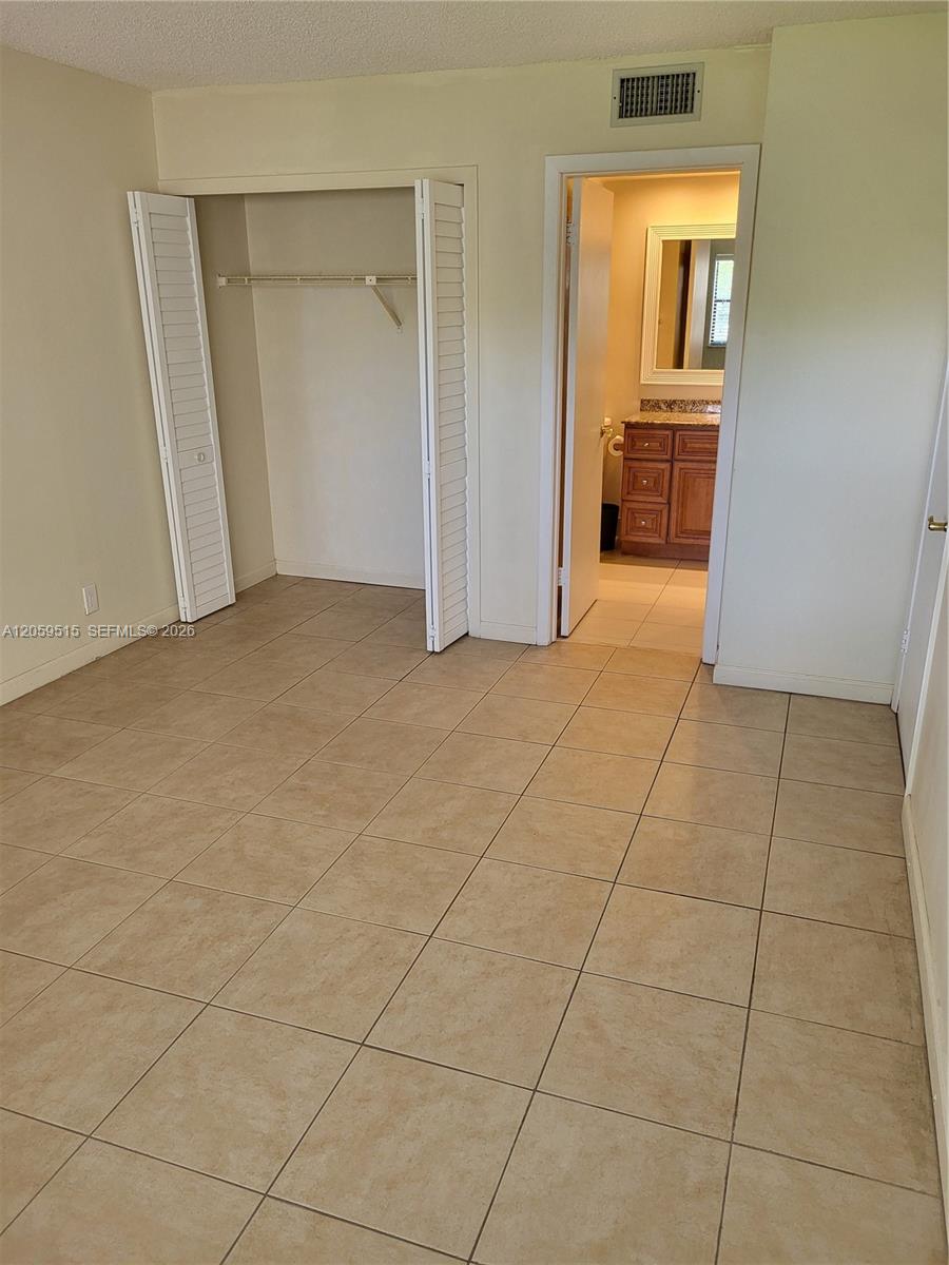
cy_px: 632
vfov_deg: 67.3
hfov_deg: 53.1
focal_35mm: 26
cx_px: 474
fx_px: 950
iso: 250
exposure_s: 1/120
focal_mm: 5.4
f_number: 1.8
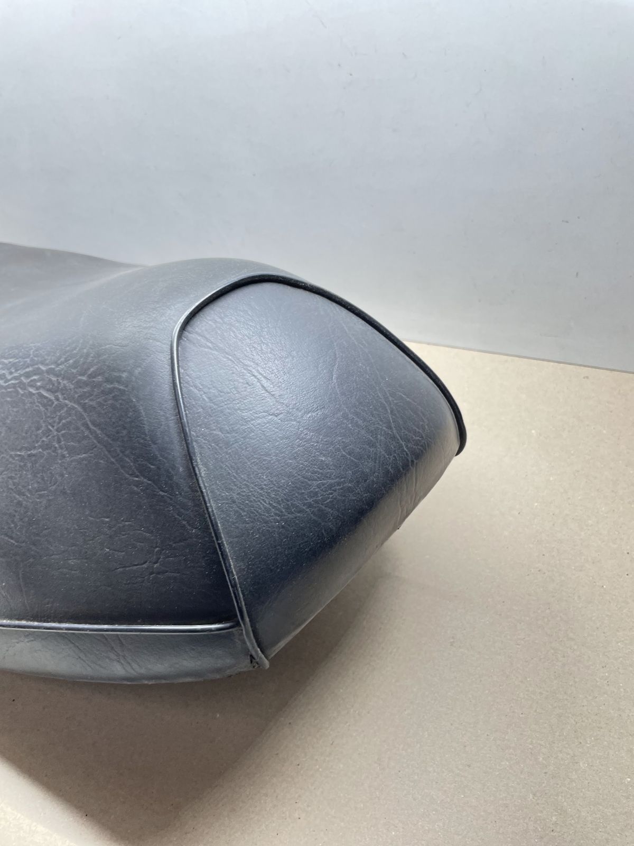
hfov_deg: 53.1
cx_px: 317
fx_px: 635
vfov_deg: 67.3
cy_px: 423
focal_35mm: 26
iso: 100
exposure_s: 1/50
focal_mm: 4.2
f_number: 1.6
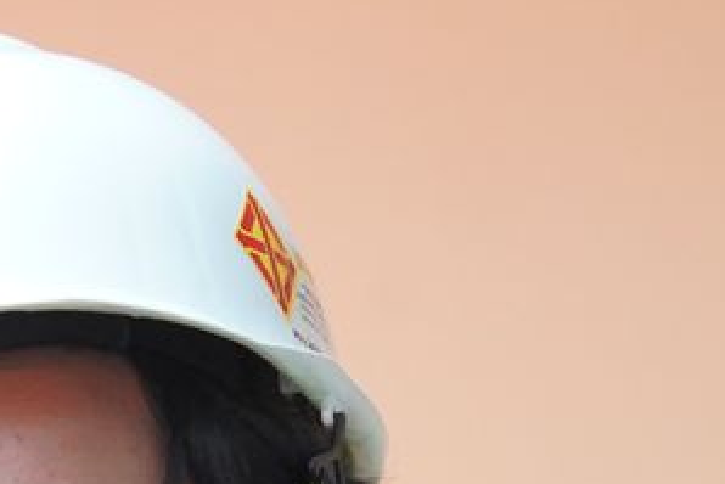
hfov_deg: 5.7
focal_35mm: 352
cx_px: -950
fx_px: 7092
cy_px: 1225
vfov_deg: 3.8
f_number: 1.2
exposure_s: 1/1600
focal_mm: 50
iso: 2500
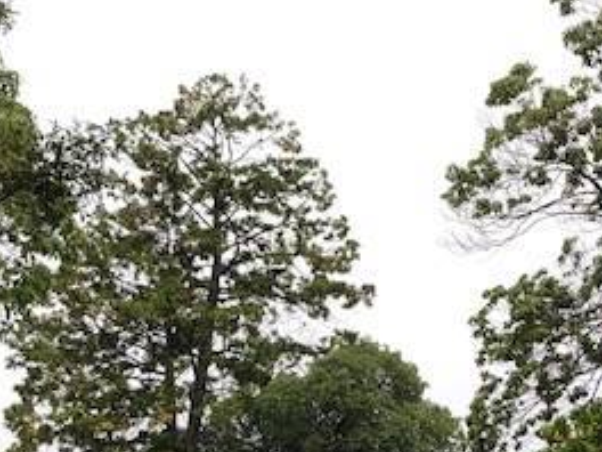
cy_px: 434
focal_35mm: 68
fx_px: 1183
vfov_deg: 21.0
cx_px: 342
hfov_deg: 28.5
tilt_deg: +13.8
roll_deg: -0.1
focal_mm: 3.99
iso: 25
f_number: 1.8
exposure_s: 1/60
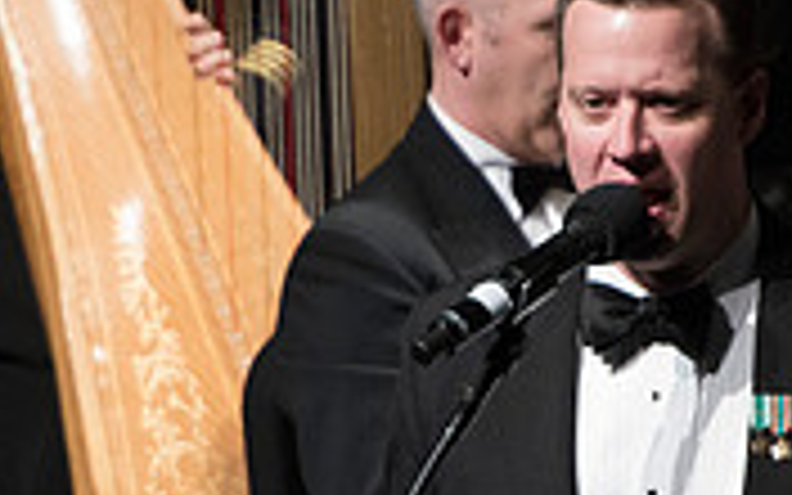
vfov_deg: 1.0
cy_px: 484
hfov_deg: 1.6
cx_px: 585
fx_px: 29031
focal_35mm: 1345
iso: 4000
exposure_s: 1/125
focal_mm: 400
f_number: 5.6
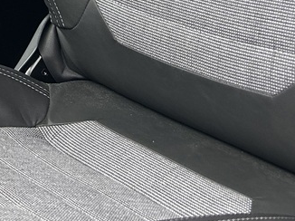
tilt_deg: +1.3
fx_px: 979
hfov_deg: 15.6
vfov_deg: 11.5
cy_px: -226
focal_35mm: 115
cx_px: -161
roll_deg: +1.6
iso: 50
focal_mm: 5.7
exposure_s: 1/526
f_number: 1.5
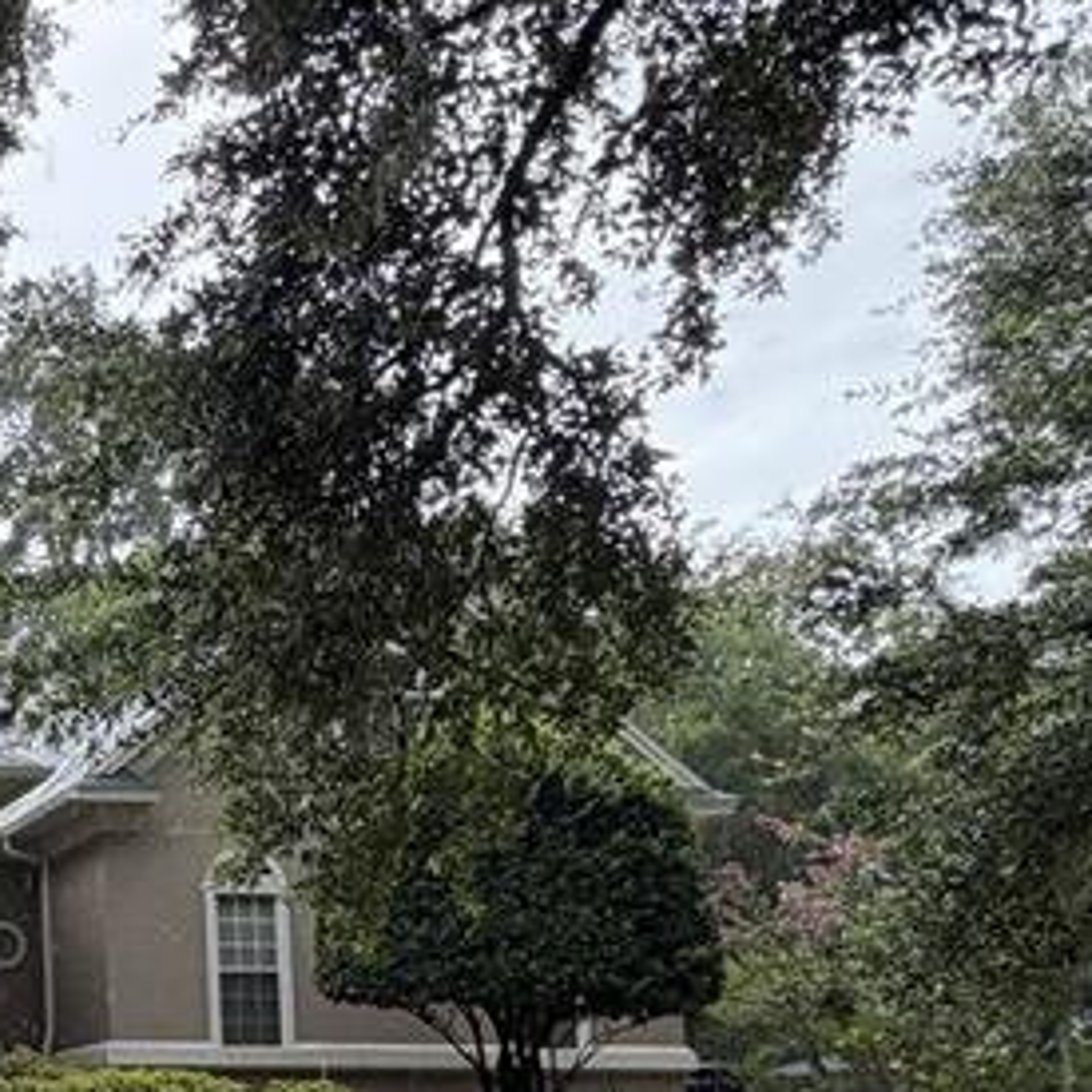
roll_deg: +1.1
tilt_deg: +5.4
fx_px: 1642
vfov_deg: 34.5
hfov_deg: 28.3
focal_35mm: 46
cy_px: 1009
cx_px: -417
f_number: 2.2
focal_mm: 2.22
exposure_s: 1/502
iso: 64
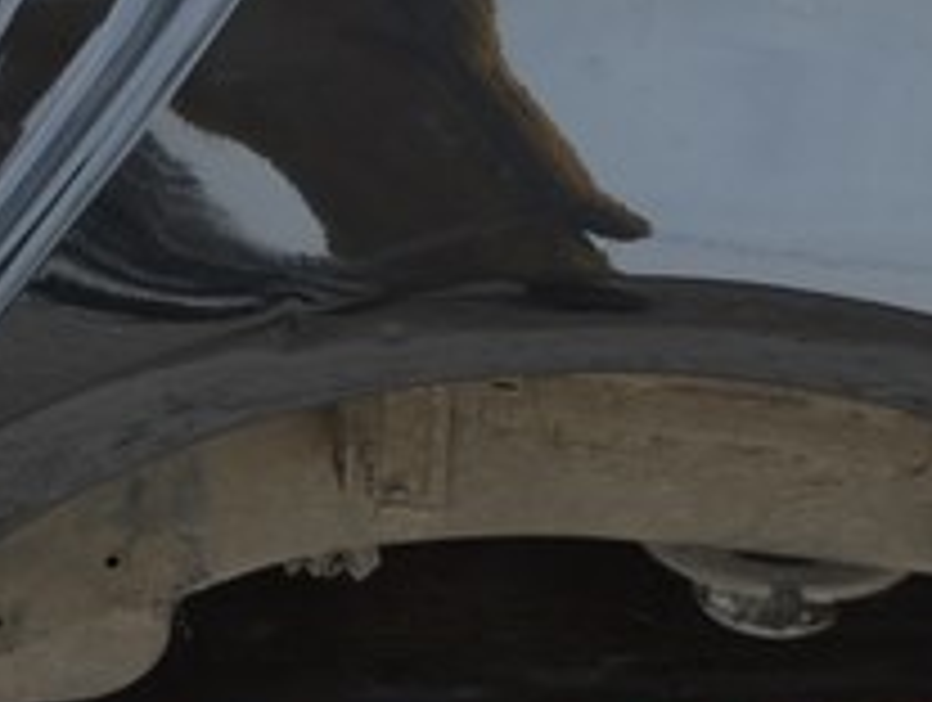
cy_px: -218
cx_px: 698
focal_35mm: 185
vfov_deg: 7.9
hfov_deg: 10.6
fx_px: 4990
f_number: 5.6
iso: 100
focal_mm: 26
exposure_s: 1/125
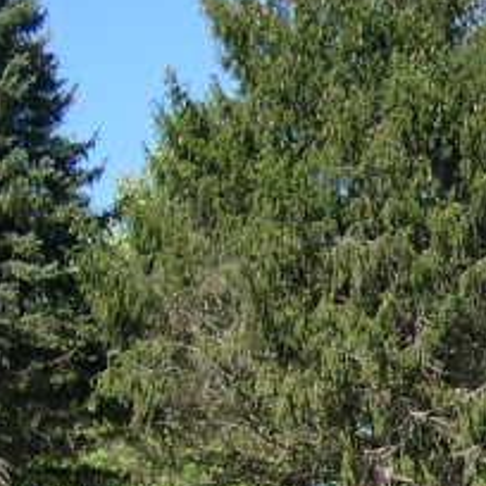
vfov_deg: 10.0
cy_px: 750
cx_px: 946
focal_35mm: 169
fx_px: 2684
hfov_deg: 9.7
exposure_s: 1/562
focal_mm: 8
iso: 100
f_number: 2.8
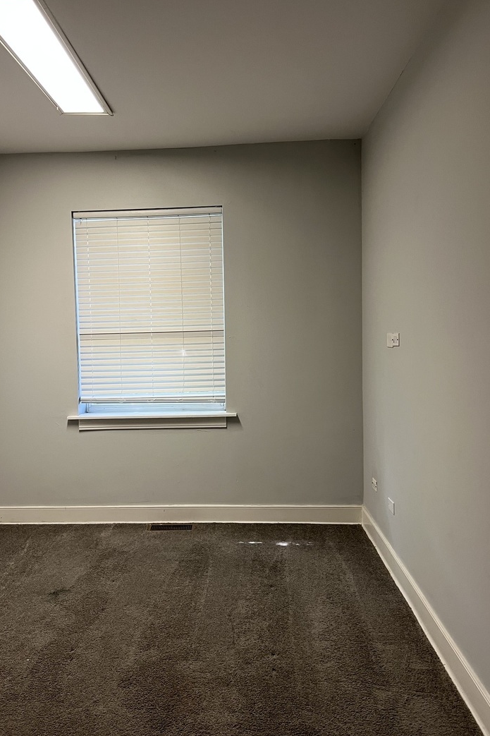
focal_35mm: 28
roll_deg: +0.1
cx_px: 212
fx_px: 572
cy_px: 364
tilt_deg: -0.8
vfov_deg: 65.5
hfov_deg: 46.3
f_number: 1.5
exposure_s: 1/60
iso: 125
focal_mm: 5.7
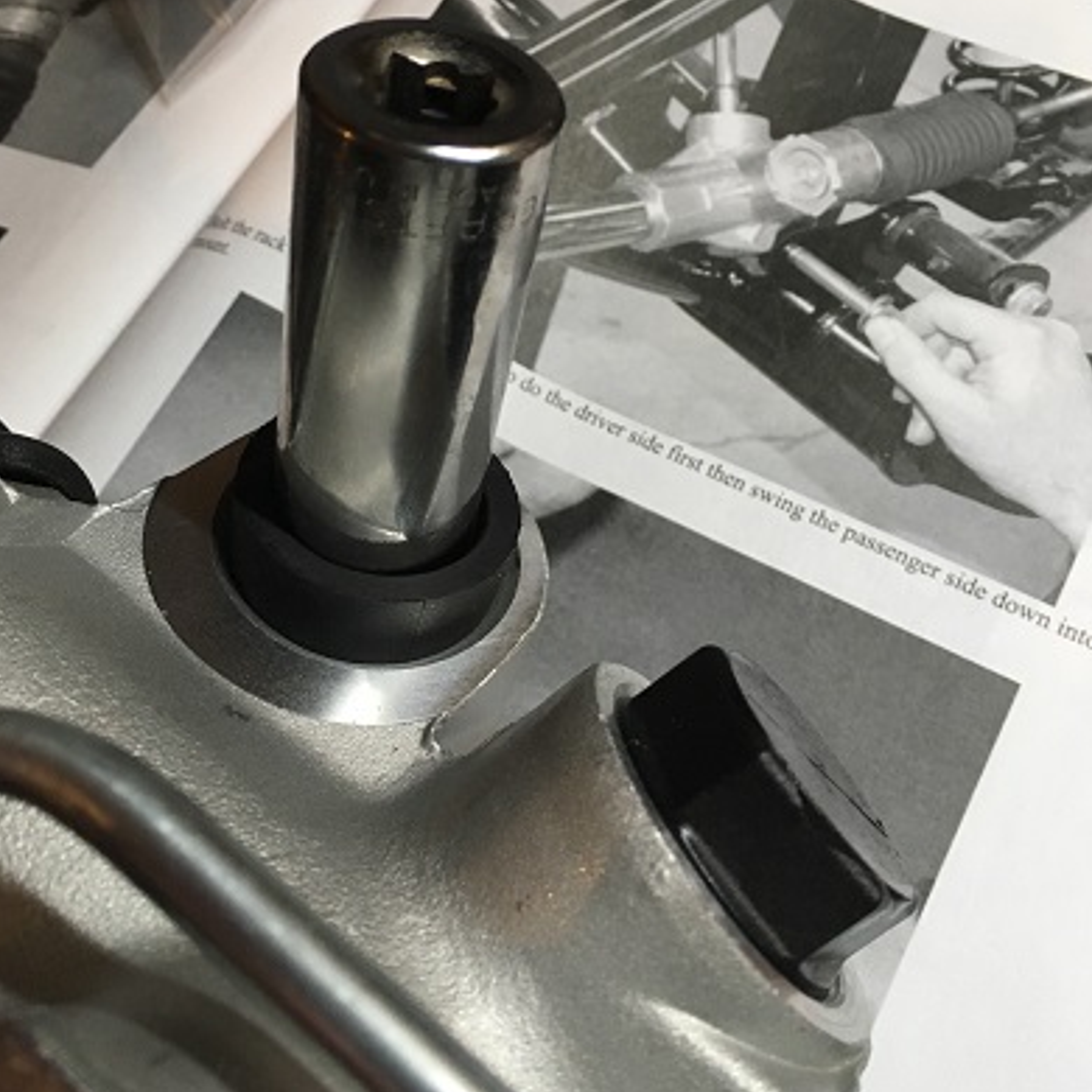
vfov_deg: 46.9
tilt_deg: -62.2
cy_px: 421
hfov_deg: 47.2
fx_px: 1249
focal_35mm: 35
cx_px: 538
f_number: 2.2
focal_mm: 4.15
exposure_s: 1/30
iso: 125
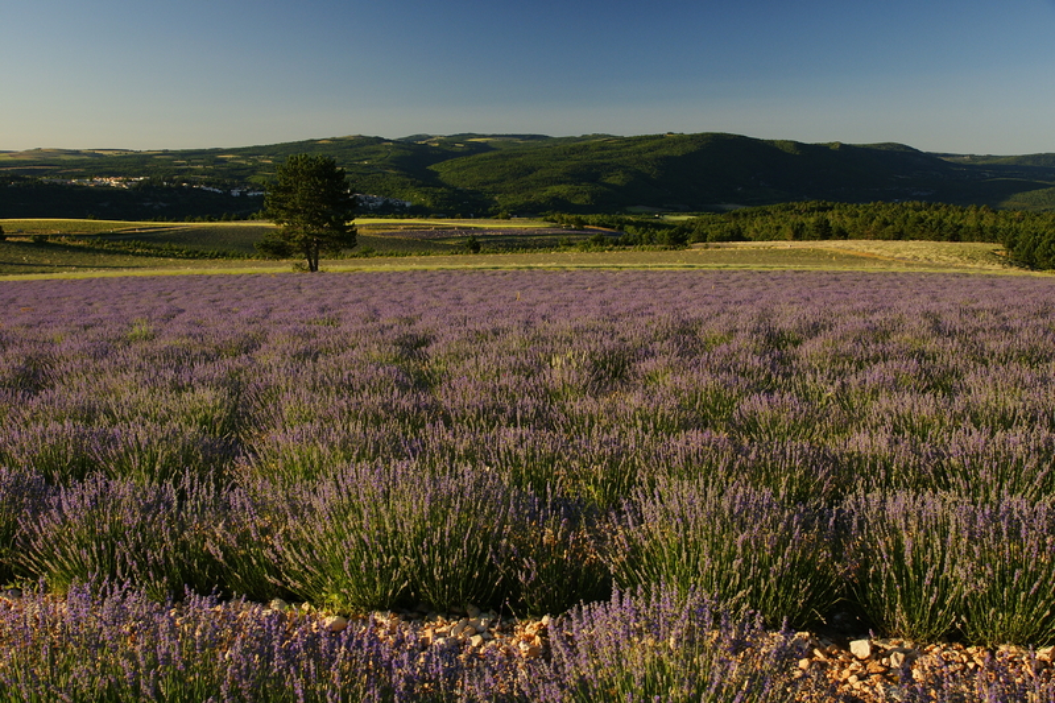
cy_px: 352
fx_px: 1143
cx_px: 528
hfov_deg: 49.6
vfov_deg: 34.2
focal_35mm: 39
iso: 200
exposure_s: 1/80
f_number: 9
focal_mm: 26
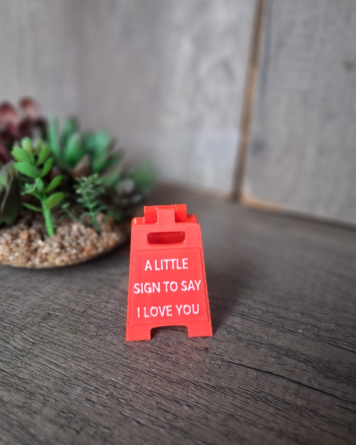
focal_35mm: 29
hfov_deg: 50.0
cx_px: 182
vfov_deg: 60.4
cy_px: 229
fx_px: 382
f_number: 1.8
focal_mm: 4
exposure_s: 1/50
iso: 250
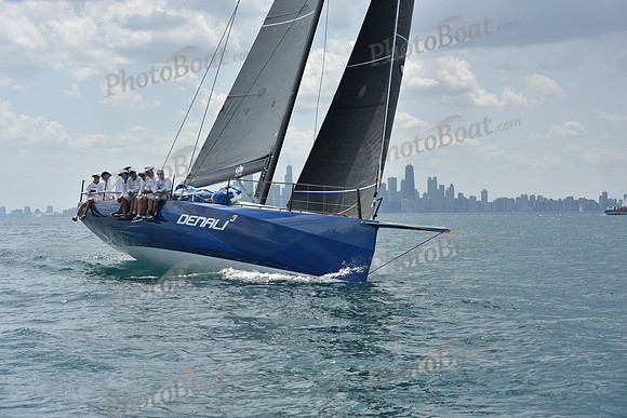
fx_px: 1219
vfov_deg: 19.5
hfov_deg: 28.8
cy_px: 209
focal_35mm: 70
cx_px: 314
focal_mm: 70
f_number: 8
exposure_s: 1/1250
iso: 250
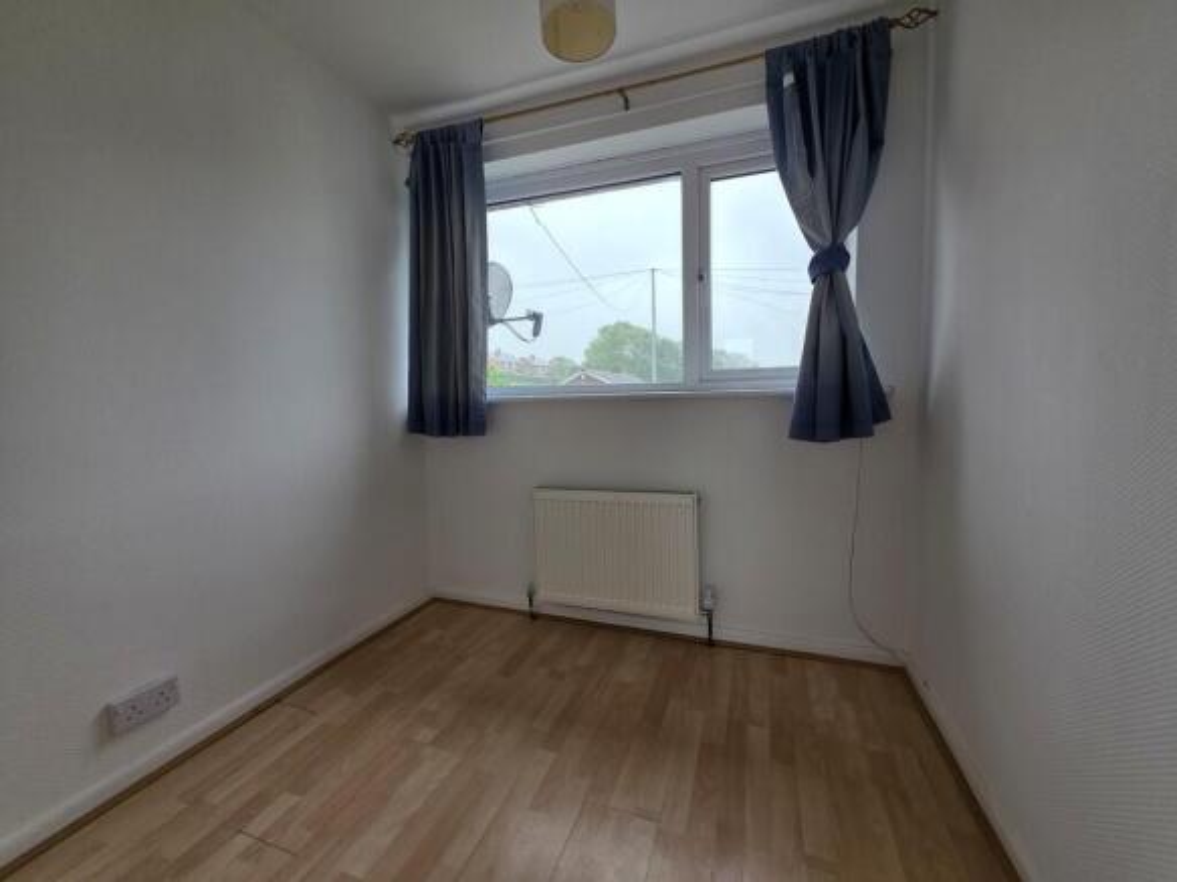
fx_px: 442
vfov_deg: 89.9
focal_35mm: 13
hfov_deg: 106.2
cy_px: 441
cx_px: 588
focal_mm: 2.2
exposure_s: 1/100
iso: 40
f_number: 1.9
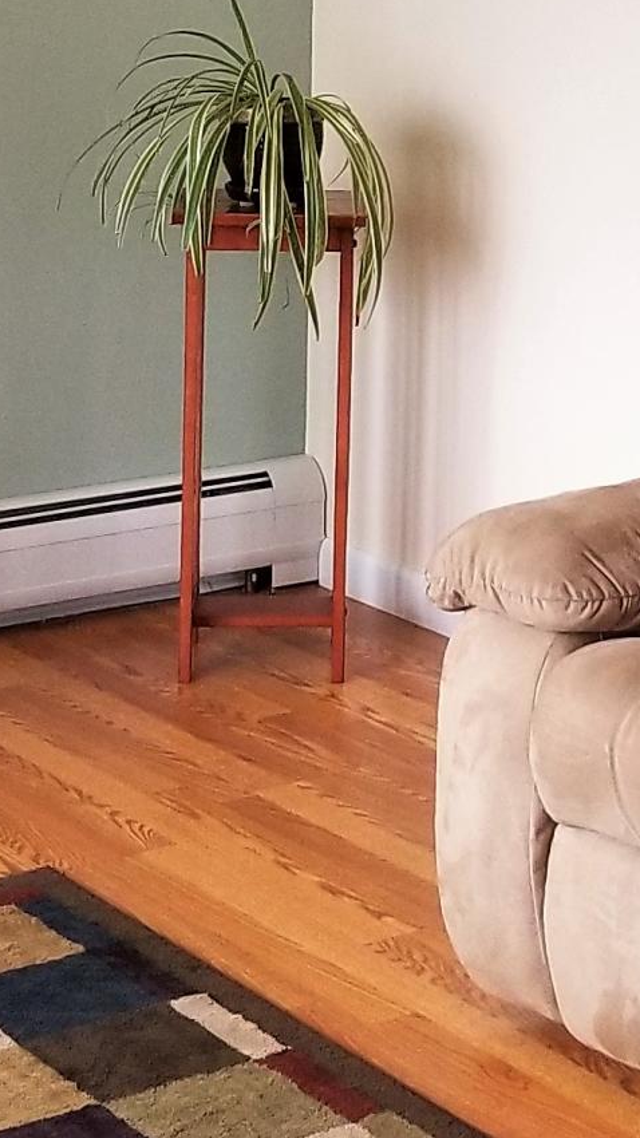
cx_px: 538
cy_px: 96
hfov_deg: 12.0
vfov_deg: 20.9
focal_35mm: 100
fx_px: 3018
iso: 160
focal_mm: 4.25
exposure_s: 1/60
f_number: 1.7
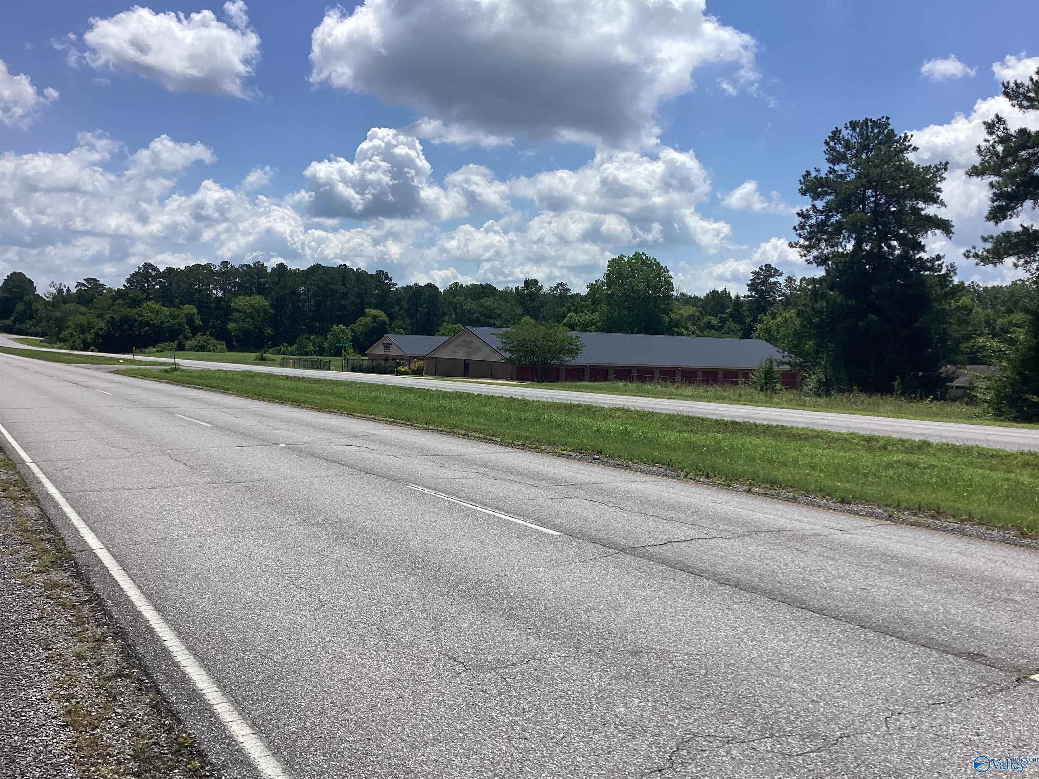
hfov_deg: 58.4
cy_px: 390
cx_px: 520
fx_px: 930
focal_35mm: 31
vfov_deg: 45.4
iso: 25
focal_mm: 3.3
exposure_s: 1/2632
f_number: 2.4
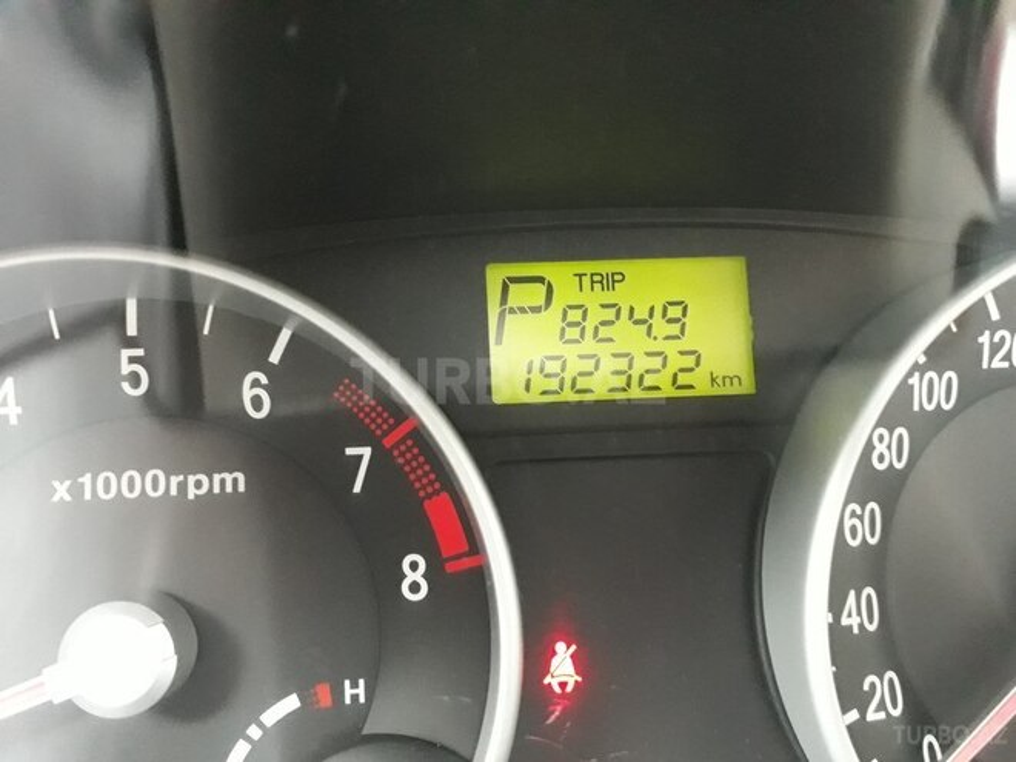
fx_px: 792
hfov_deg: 65.3
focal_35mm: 27
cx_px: 508
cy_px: 381
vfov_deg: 51.4
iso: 800
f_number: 1.9
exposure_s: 1/17
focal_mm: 3.6
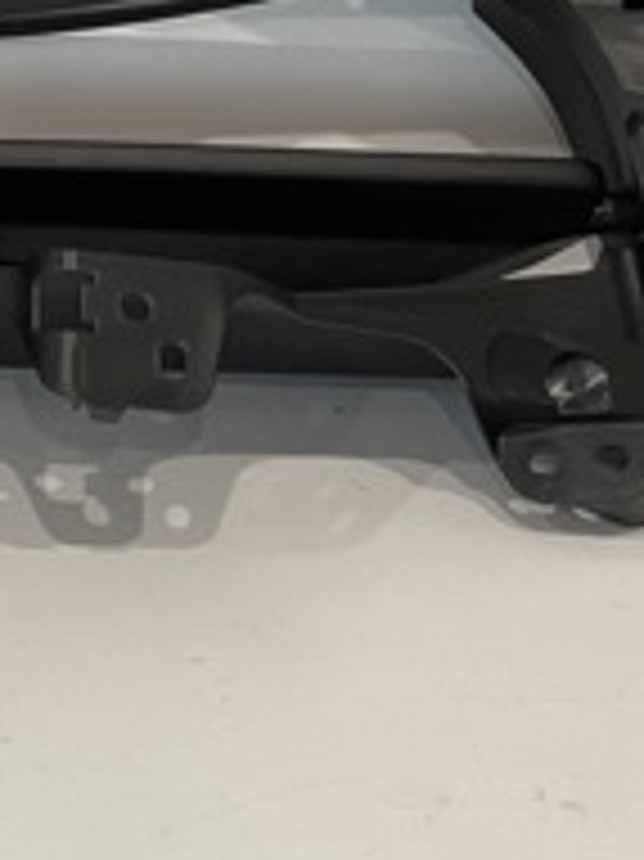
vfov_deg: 9.2
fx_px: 5314
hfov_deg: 6.8
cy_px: 20
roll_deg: -1.7
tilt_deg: -28.1
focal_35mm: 214
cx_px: -392
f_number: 2.2
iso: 160
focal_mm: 7.5
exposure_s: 1/50
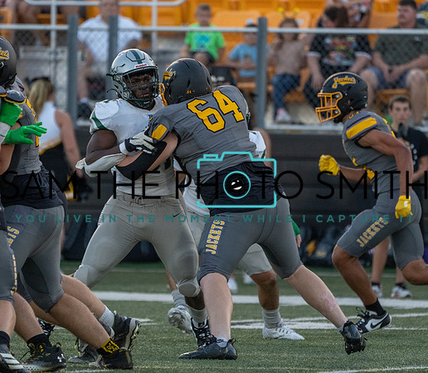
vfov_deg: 2.9
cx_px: 218
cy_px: 183
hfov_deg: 3.3
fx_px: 7408
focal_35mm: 564
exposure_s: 1/1000
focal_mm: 400
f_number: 5.6
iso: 3200
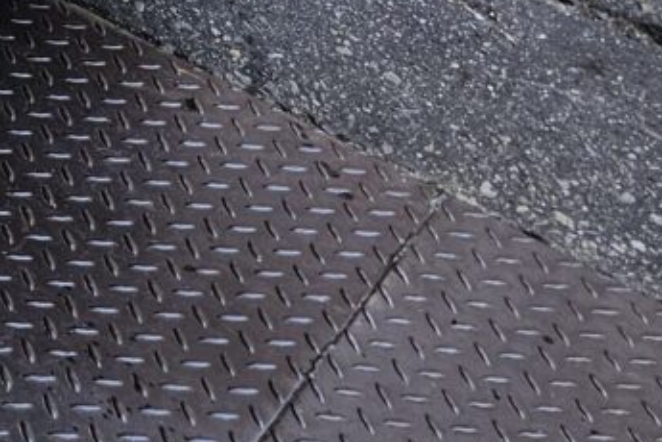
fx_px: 2041
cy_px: -686
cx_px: -679
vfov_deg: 10.3
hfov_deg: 14.9
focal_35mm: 111
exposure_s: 1/180
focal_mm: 6.3
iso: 50
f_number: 1.7
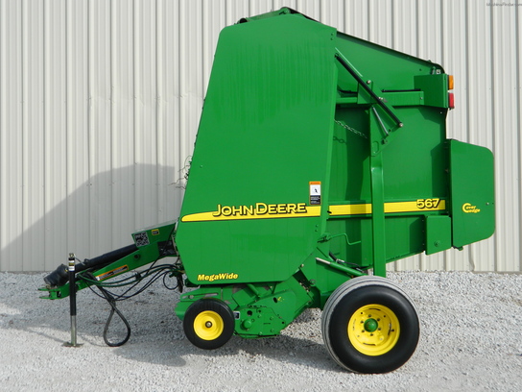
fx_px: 860
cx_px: 261
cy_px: 196
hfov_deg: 33.8
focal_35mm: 57
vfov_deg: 25.7
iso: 80
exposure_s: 1/800
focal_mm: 10.2
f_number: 3.8
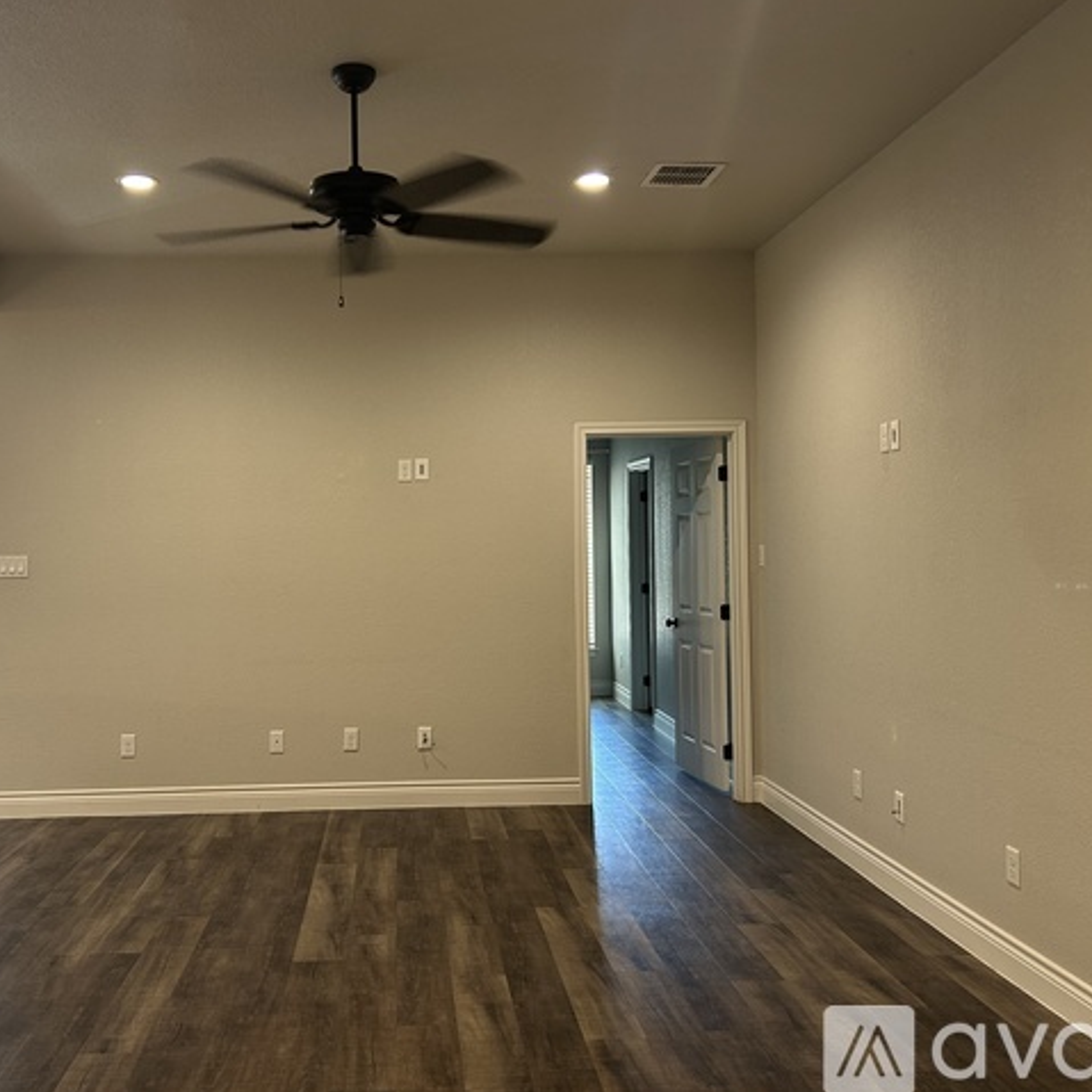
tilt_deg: +0.1
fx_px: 1142
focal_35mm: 32
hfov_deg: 50.7
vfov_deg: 51.1
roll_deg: +1.0
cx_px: 432
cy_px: 527
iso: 160
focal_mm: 5.7
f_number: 1.5
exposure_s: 1/60
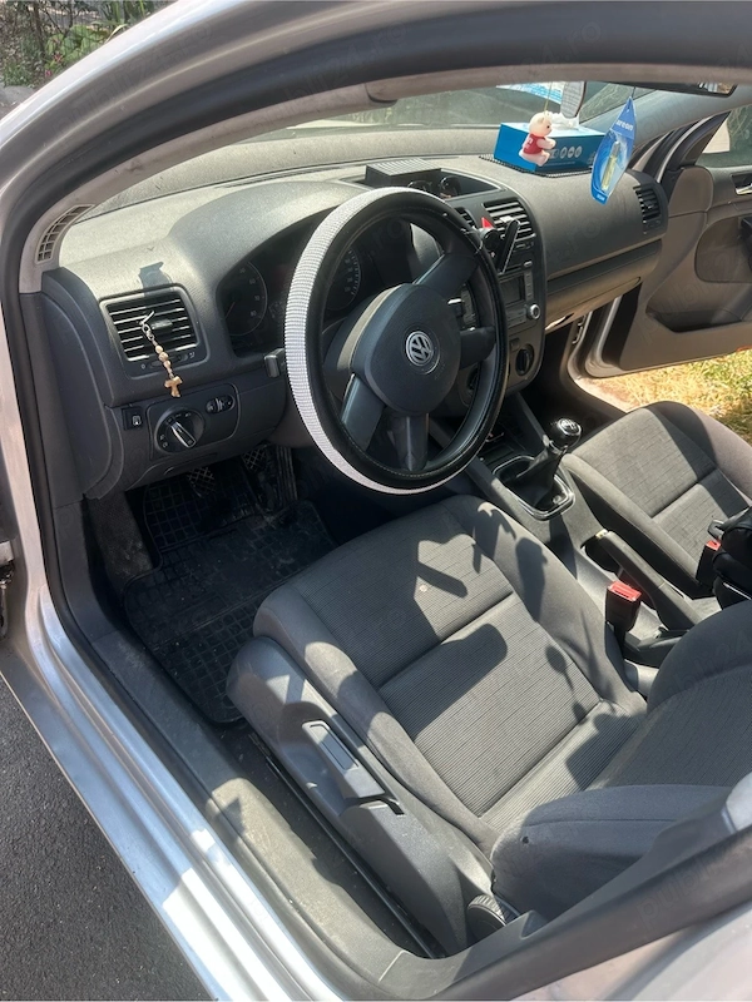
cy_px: 501
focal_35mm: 24
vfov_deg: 71.6
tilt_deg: -38.3
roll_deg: -9.7
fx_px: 695
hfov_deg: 56.8
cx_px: 376
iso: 80
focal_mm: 6.86
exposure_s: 1/580
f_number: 1.78
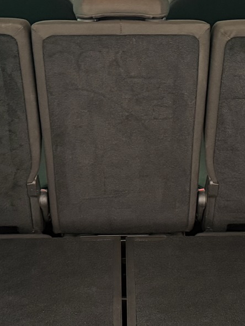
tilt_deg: -24.4
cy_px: 207
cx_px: 141
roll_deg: +0.5
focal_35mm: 83
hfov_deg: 17.8
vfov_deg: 23.5
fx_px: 783
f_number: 1.78
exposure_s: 1/60
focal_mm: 6.76
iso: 640
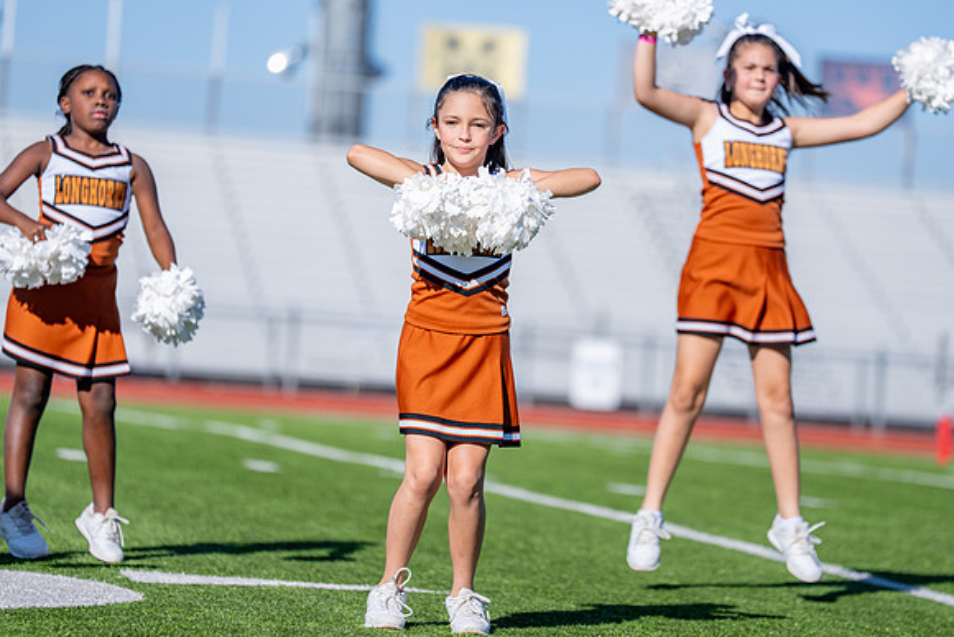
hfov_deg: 11.8
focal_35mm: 175
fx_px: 4635
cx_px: 501
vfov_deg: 7.9
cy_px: 278
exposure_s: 1/2500
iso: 100
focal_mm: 152
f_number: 2.8
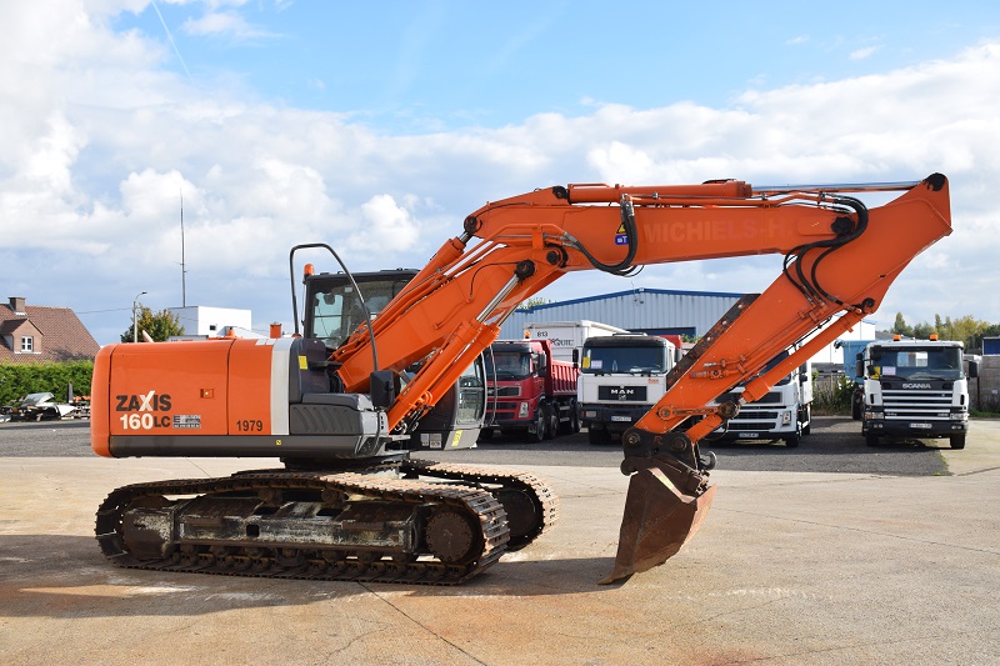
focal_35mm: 36
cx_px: 500
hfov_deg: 53.1
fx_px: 1000
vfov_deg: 36.9
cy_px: 333
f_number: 10
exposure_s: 1/400
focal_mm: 24
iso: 200
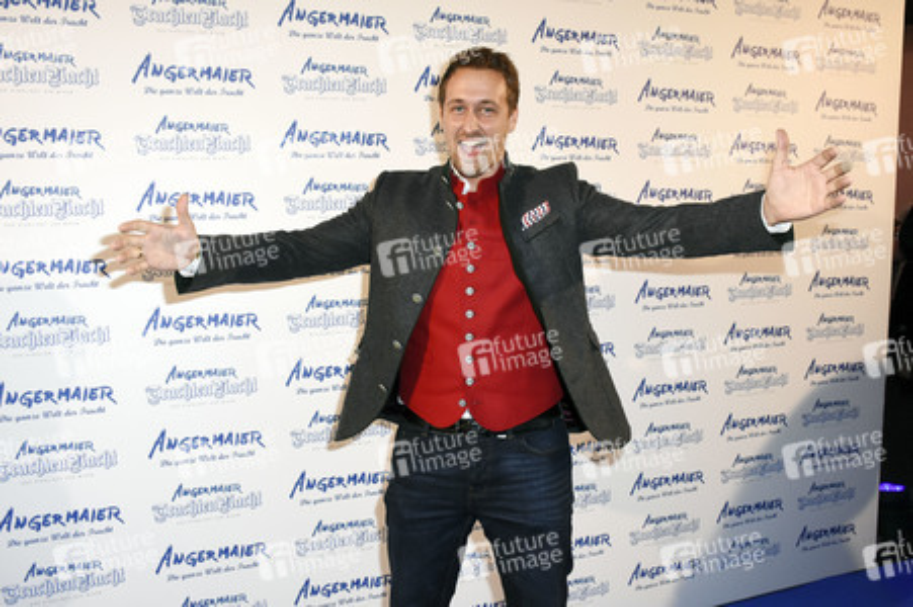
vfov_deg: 43.5
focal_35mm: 30
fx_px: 760
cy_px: 304
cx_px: 456
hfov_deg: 62.0
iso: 1600
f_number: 6.3
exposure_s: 1/160
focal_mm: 20
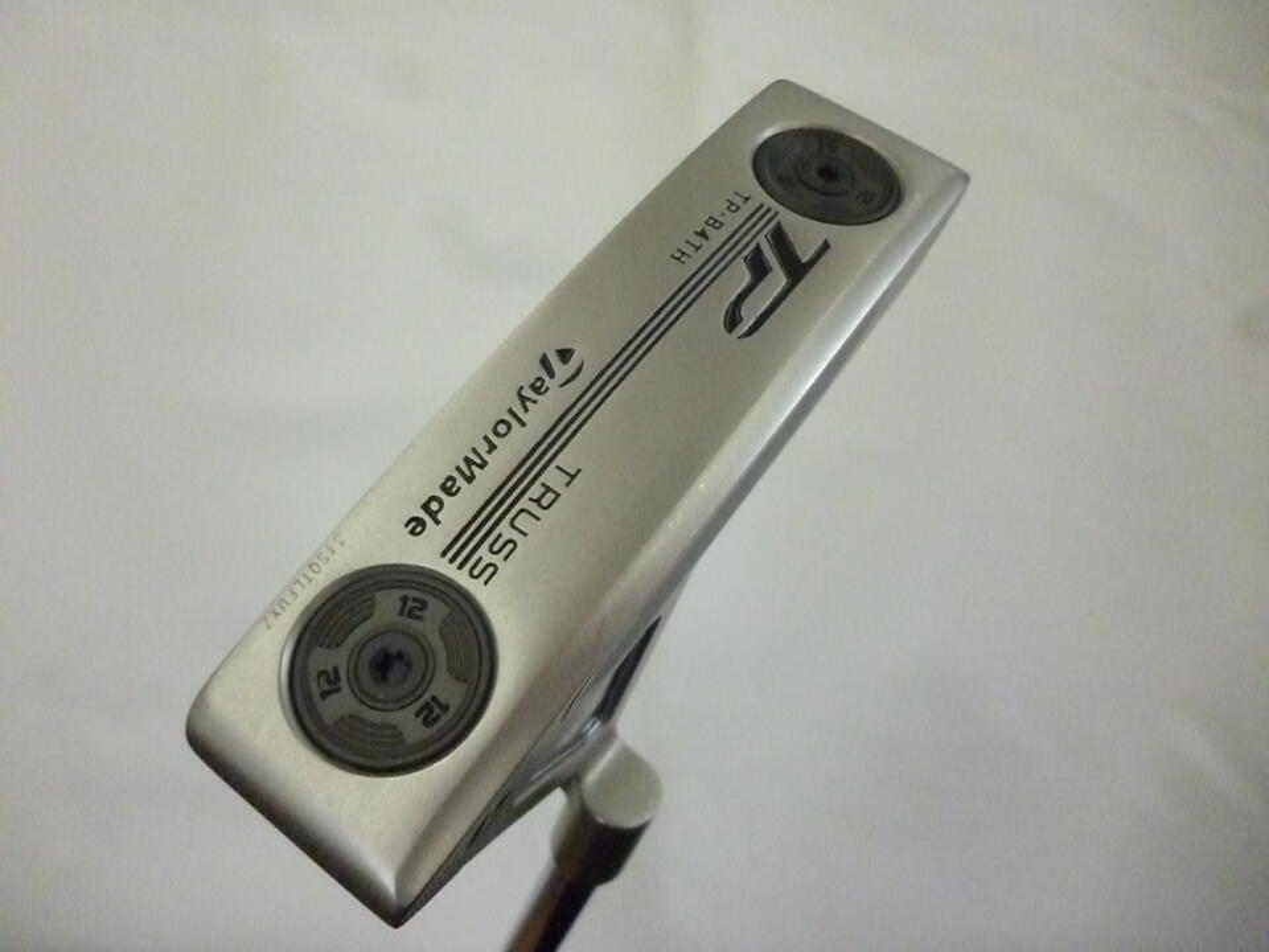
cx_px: 634
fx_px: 1026
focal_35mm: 28
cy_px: 476
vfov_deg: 49.7
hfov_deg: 63.4
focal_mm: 5
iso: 1600
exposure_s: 1/200
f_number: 9
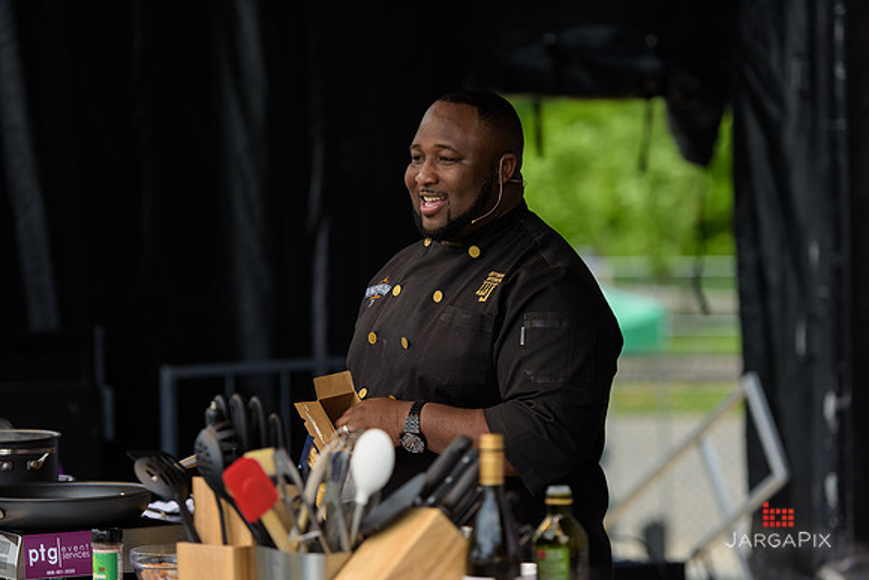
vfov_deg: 10.2
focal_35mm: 135
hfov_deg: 15.2
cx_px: 434
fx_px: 3259
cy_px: 290
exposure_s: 1/1250
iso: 250
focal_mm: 135
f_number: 3.2
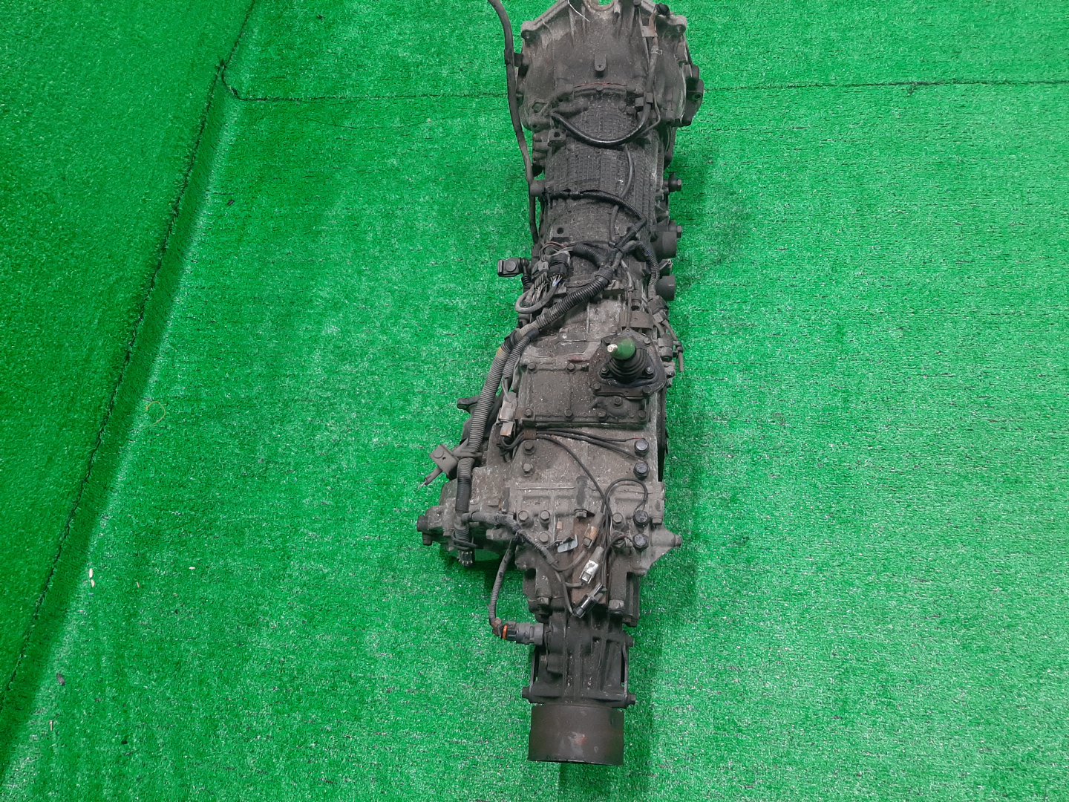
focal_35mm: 26
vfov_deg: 53.1
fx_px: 803
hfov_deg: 67.3
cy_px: 401
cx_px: 534
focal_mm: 3.93
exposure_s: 1/50
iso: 125
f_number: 1.7
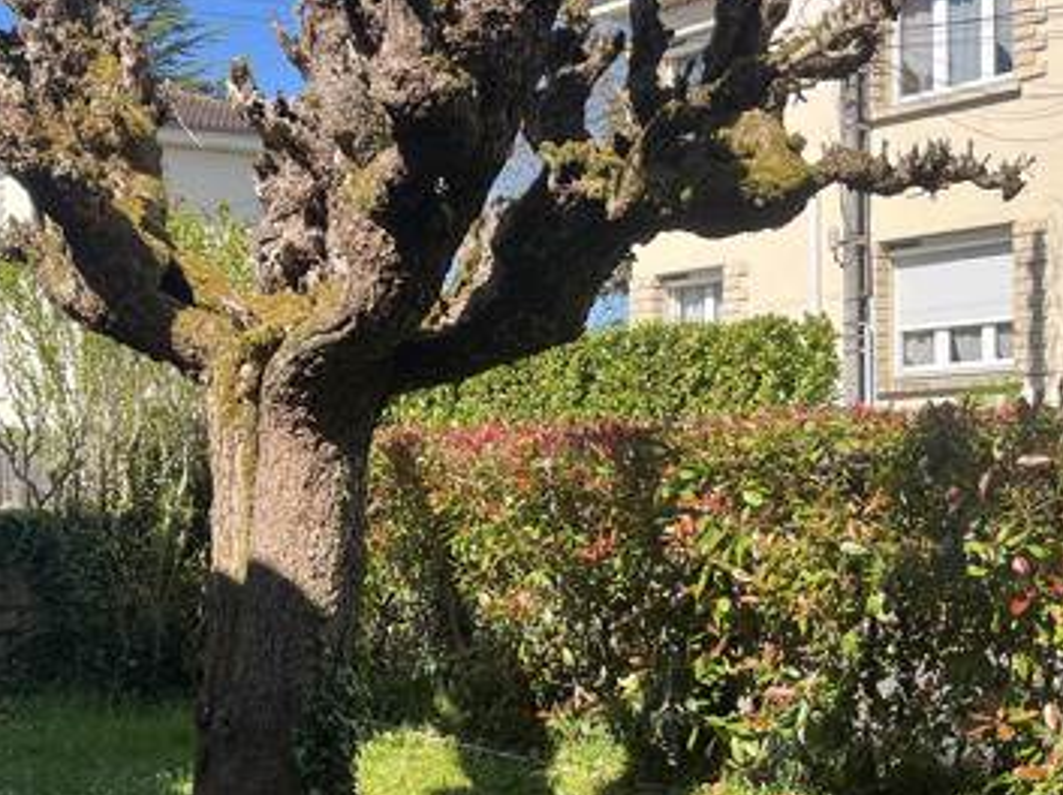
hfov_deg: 32.5
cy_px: 572
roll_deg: +1.5
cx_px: 373
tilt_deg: -3.0
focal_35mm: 59
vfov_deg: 24.6
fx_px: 1810
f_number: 1.6
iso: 50
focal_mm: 5.1
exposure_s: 1/1580
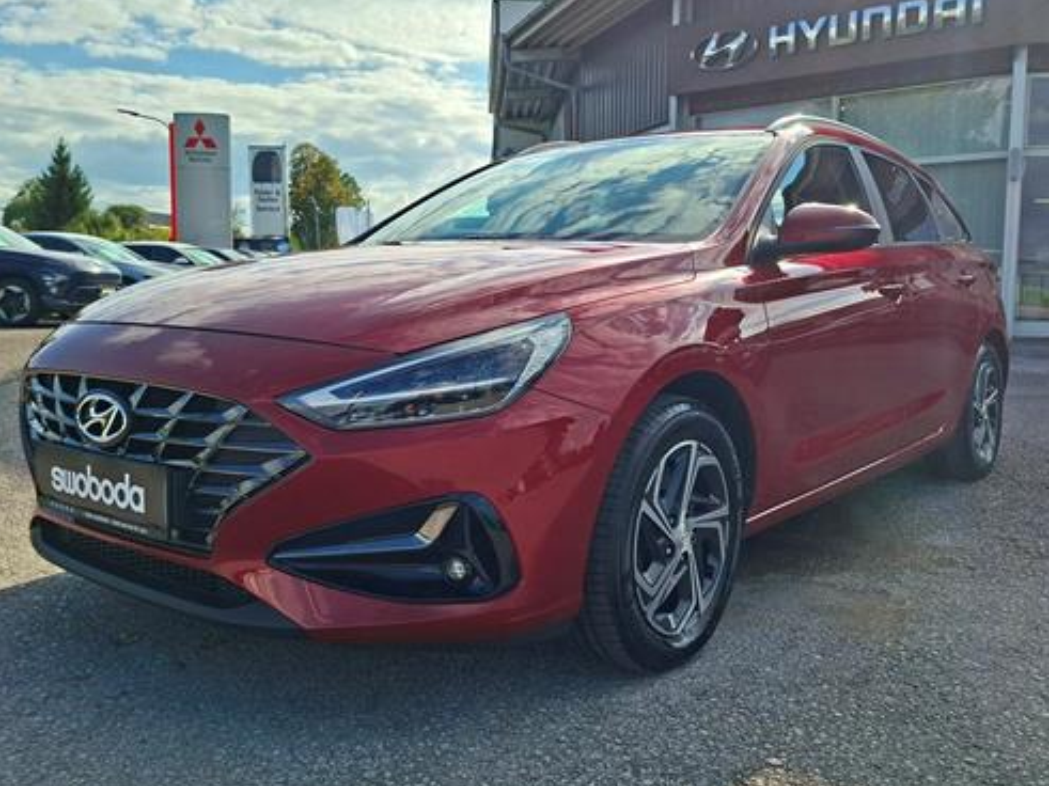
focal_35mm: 30
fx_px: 909
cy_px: 370
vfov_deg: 46.8
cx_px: 545
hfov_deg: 60.0
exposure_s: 1/2674
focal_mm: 5.54
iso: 50
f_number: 1.8
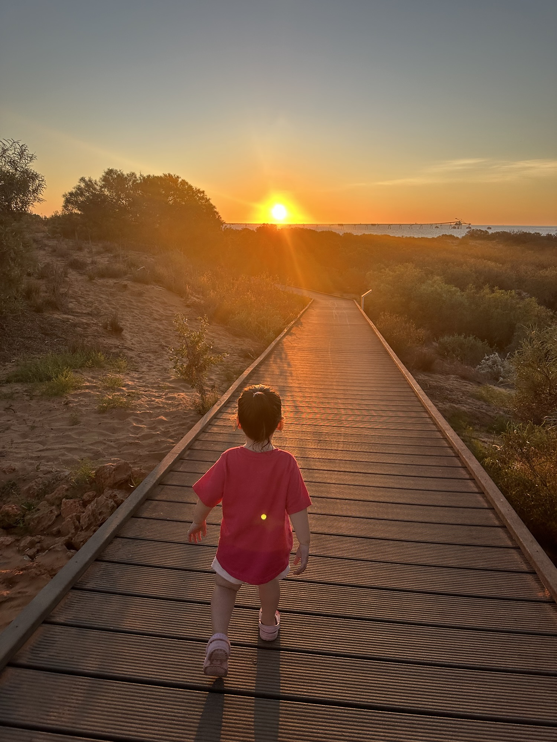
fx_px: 515
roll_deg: +0.5
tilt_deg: -13.7
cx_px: 278
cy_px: 371
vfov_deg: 71.6
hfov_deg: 56.8
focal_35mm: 24
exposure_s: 1/1241
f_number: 1.78
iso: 80
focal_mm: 6.86
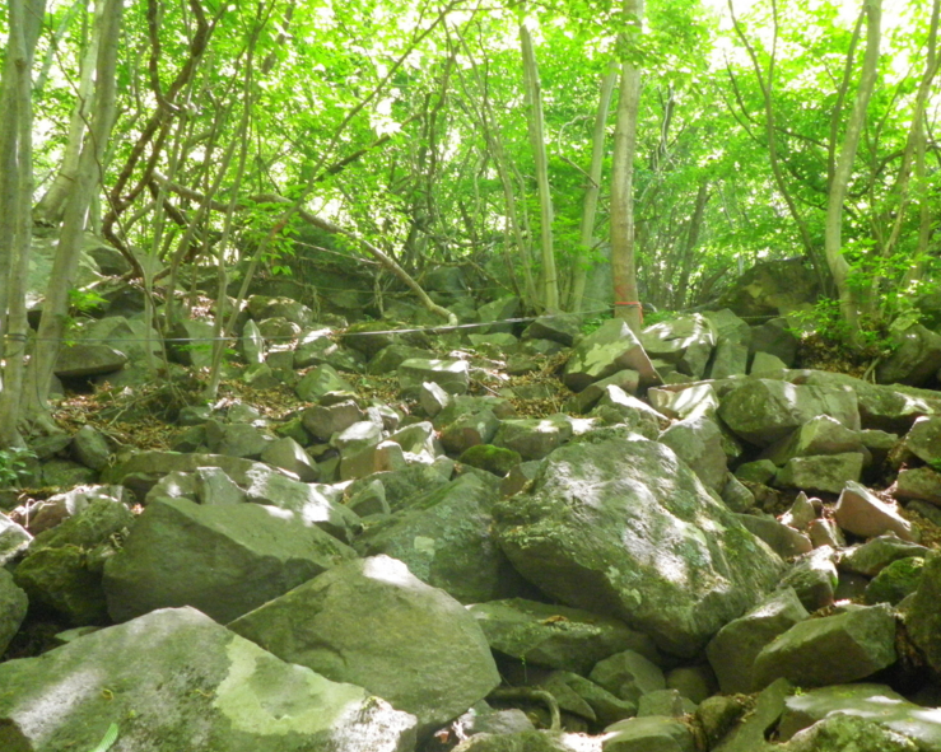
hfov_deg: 49.1
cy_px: 377
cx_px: 500
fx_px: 1030
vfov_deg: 40.1
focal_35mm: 37
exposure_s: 1/60
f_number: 3.8
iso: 400
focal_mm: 6.2
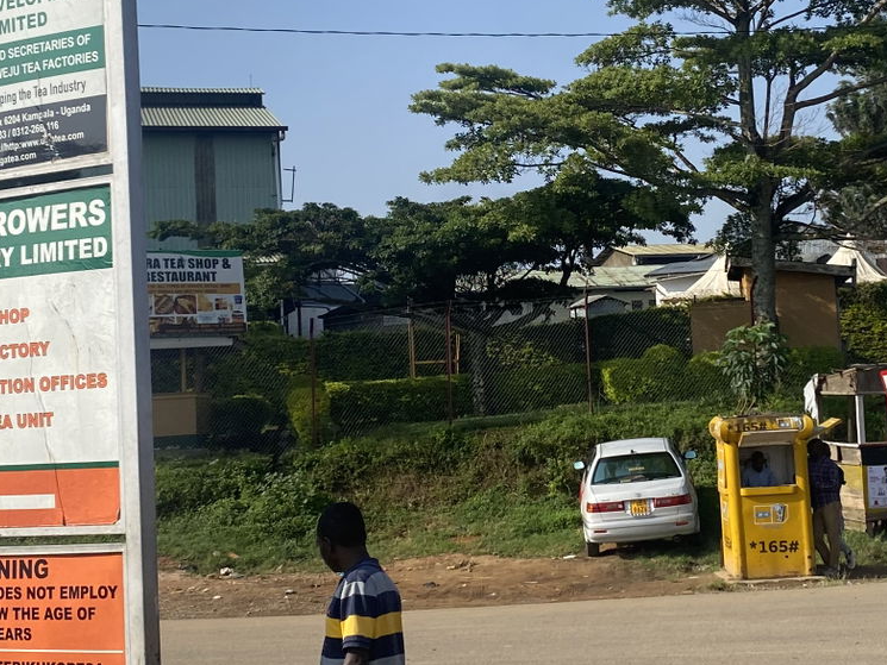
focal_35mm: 67
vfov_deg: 21.8
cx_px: 579
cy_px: 221
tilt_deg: +5.3
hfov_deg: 28.8
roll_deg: +4.2
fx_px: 1717
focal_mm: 4.25
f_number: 1.8
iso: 32
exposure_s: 1/2967
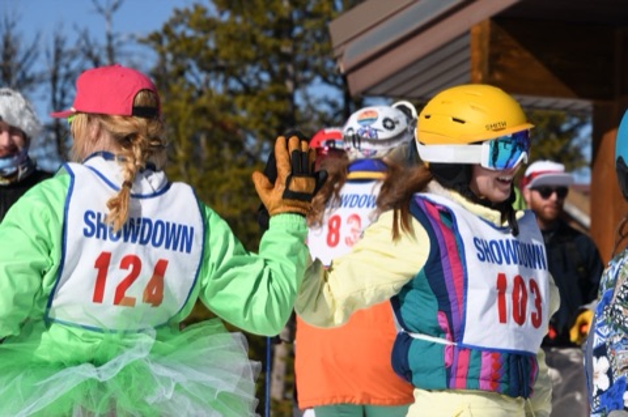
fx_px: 3782
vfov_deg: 6.3
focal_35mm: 217
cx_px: 314
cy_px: 208
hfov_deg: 9.5
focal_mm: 145
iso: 400
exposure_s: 1/2000
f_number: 9
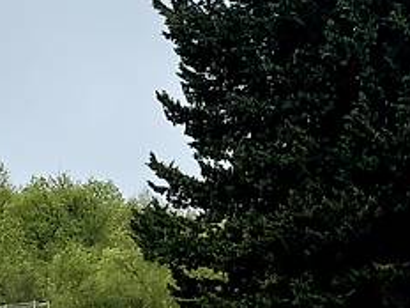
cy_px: 74
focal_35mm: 124
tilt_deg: +12.3
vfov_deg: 11.9
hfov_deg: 13.6
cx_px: -399
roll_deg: -0.6
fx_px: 1469
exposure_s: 1/1311
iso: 80
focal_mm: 6.76
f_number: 1.78
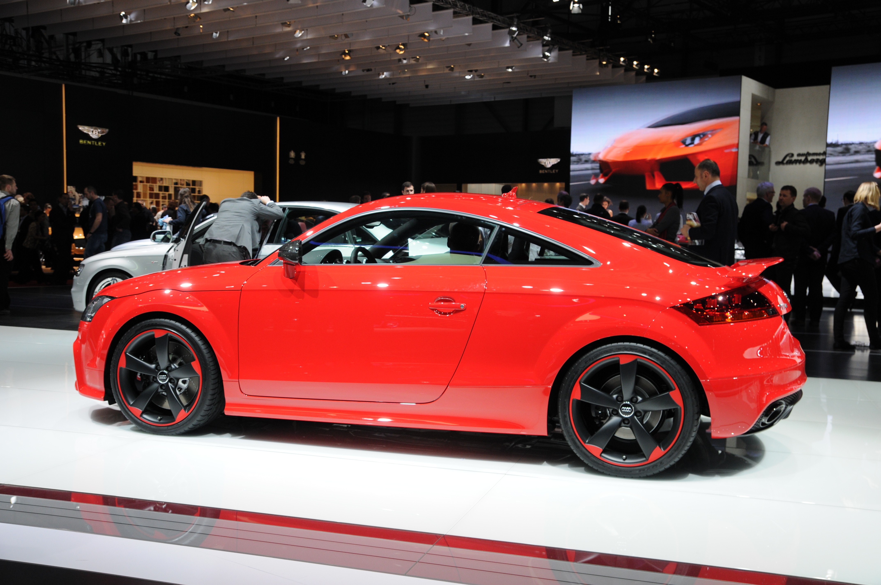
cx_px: 440
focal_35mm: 39
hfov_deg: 49.6
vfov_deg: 34.1
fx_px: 953
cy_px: 292
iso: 400
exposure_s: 1/180
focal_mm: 26
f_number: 6.7
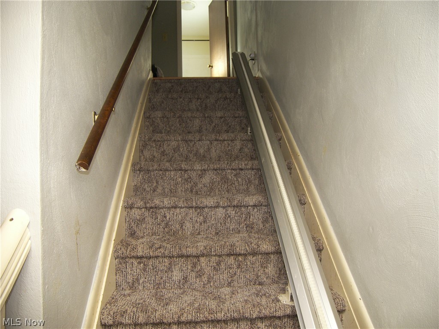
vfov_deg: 56.8
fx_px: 304
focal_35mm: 24
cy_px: 164
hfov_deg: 71.6
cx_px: 220
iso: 100
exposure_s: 1/30
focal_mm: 5
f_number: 2.8
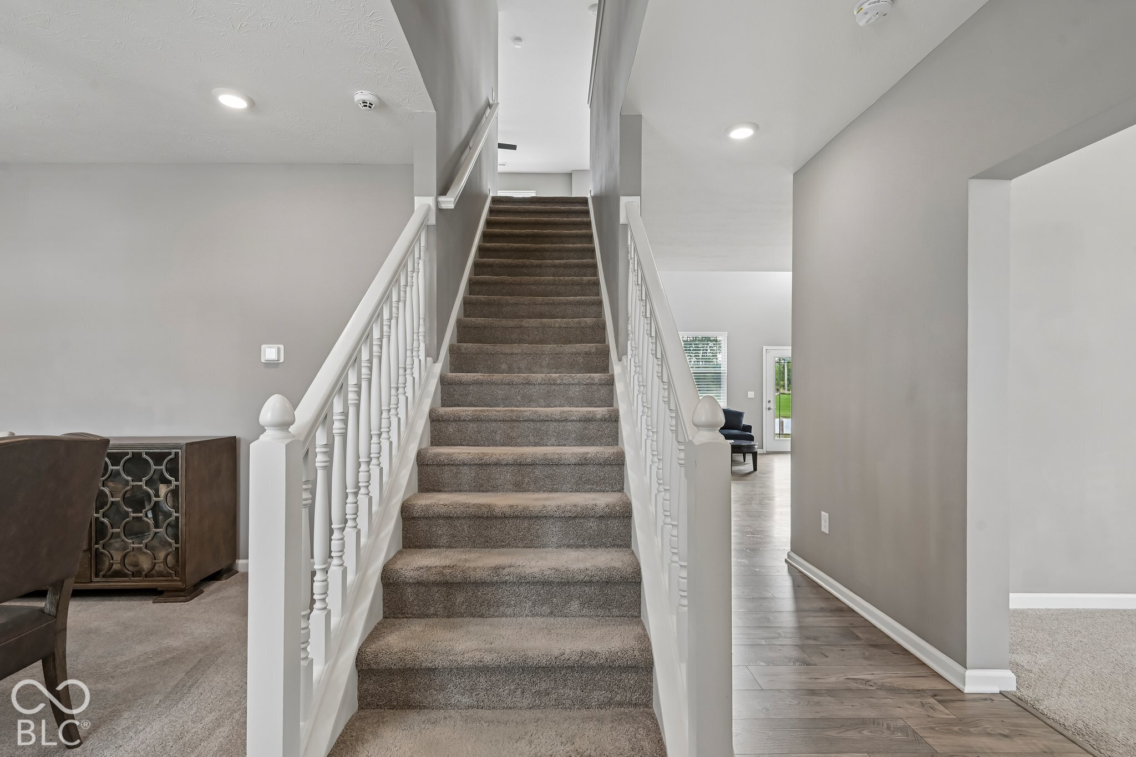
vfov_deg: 73.7
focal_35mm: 16
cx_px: 568
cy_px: 378
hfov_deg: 96.7
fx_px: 505
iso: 280
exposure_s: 1/15
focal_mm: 16
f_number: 8
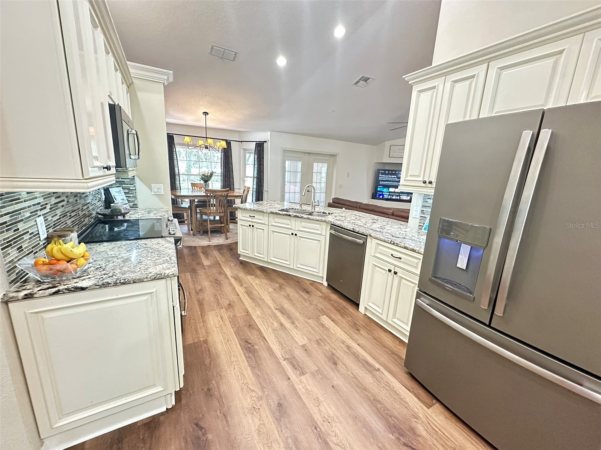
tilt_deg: -12.3
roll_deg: -3.8
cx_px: 300
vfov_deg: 85.7
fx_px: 243
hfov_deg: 102.1
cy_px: 225
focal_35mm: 14
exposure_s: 1/60
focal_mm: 2.22
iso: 1000
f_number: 2.2
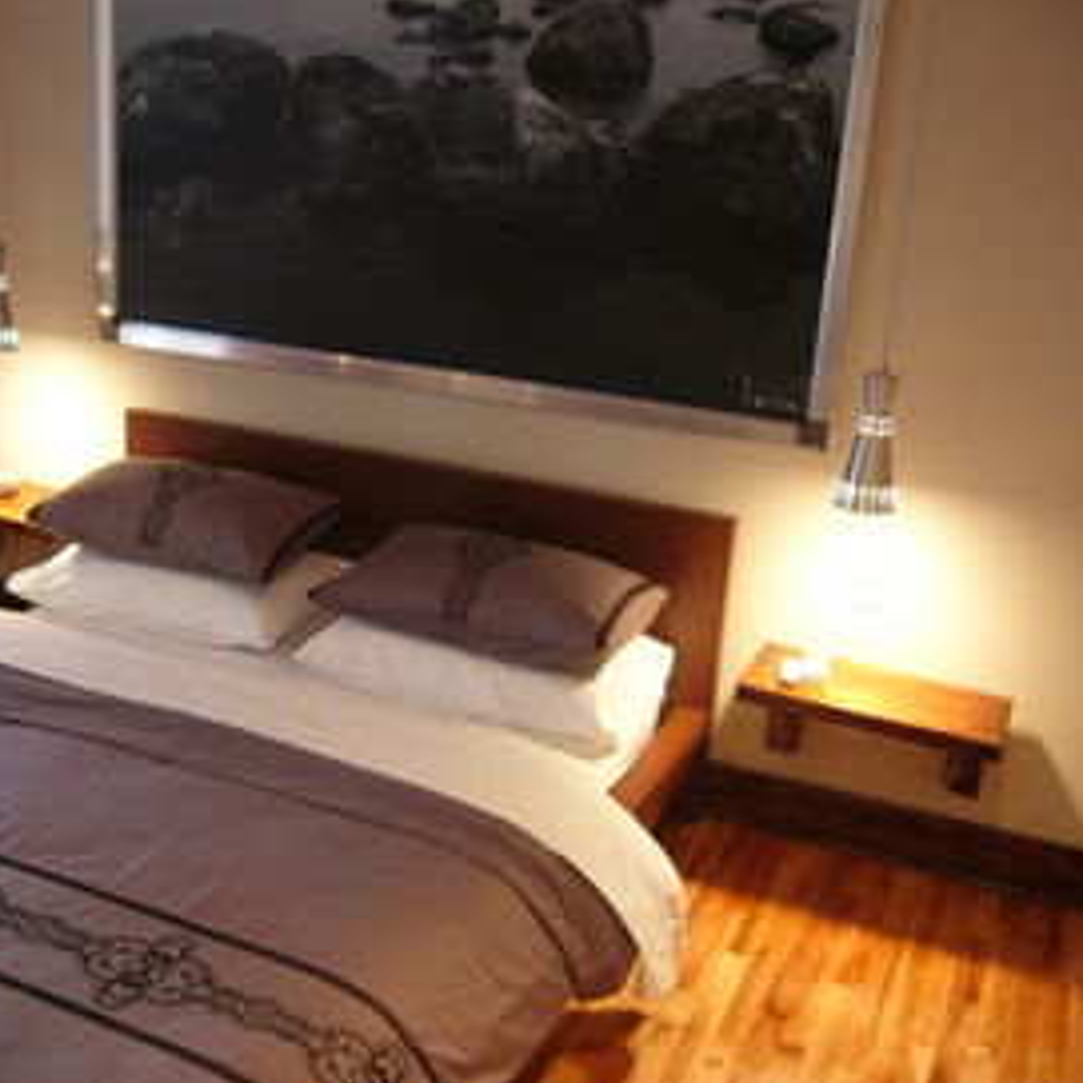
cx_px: 372
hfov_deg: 39.6
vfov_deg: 40.0
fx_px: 1487
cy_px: 543
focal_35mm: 42
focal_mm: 5.8
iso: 200
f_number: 2.8
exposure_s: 1/8
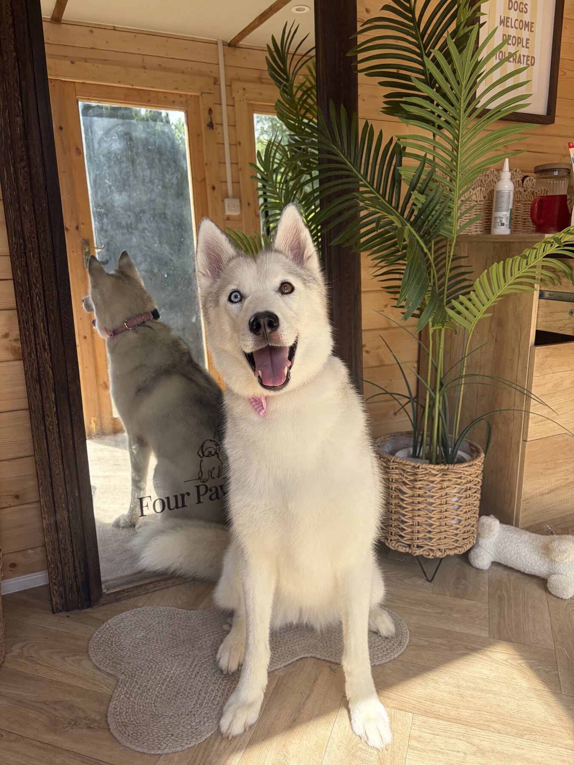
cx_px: 287
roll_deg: -1.0
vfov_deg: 67.3
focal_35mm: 26
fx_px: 575
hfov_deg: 53.1
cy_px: 382
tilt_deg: -11.2
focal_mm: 5.96
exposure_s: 1/1016
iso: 64
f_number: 1.6
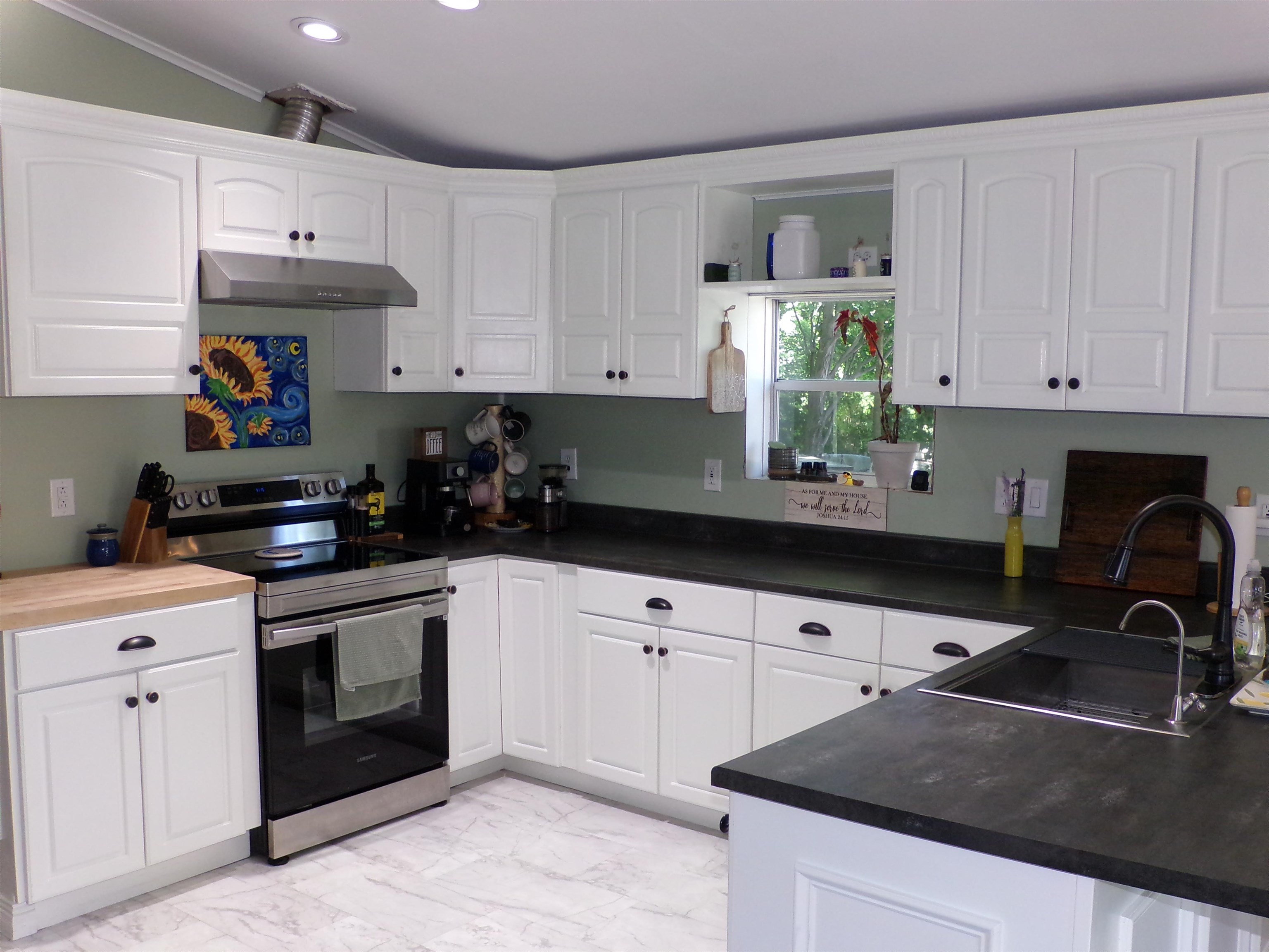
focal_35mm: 33
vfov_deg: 42.9
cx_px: 634
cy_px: 476
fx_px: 1210
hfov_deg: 55.4
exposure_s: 1/56
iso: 200
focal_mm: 5.9
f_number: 3.4
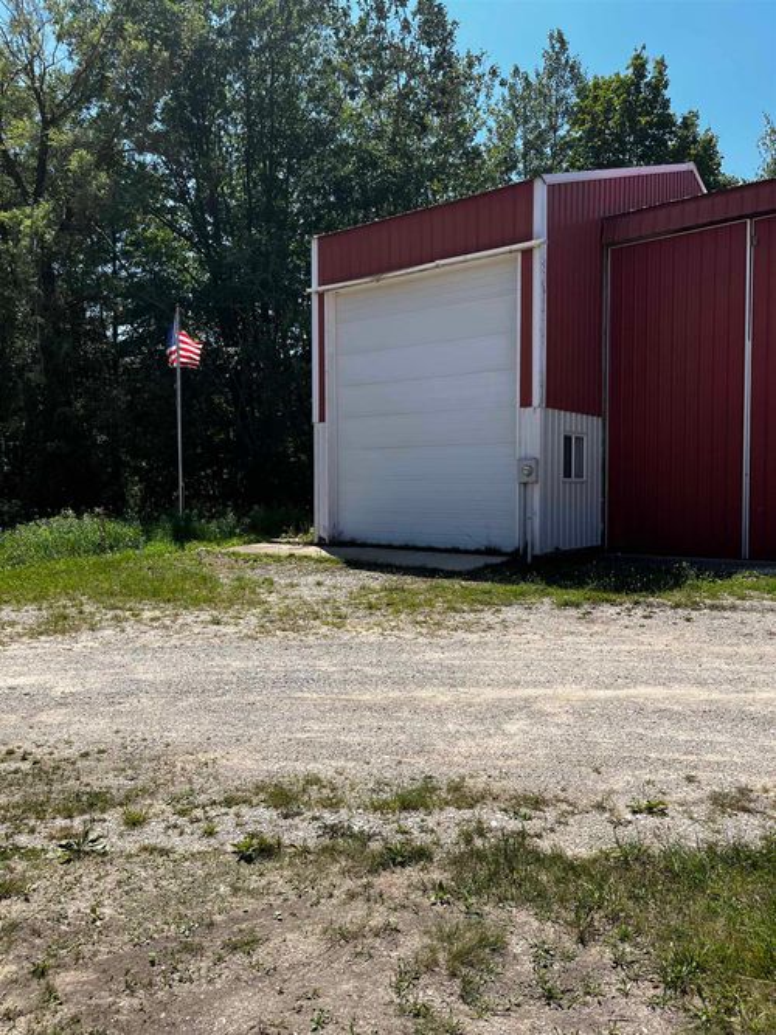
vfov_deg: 67.3
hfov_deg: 53.0
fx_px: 777
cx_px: 388
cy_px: 518
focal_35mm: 26
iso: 50
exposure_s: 1/3049
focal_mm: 5.1
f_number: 1.6
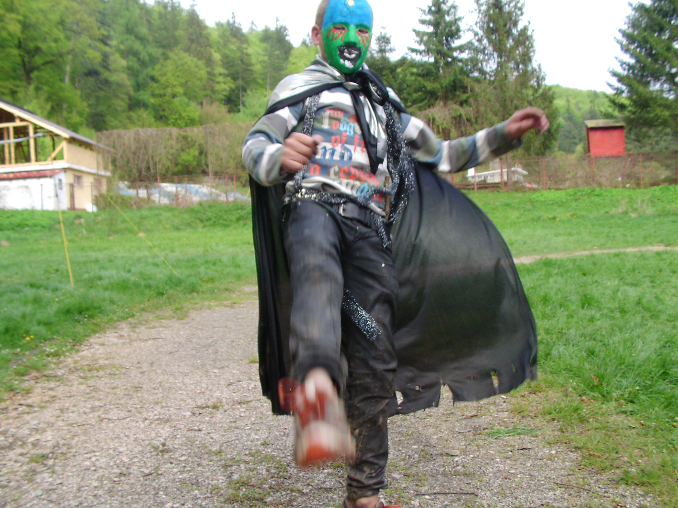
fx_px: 744
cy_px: 254
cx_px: 339
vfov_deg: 37.7
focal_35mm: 38
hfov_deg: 49.0
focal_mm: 5.8
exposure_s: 1/163
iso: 50
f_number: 3.5
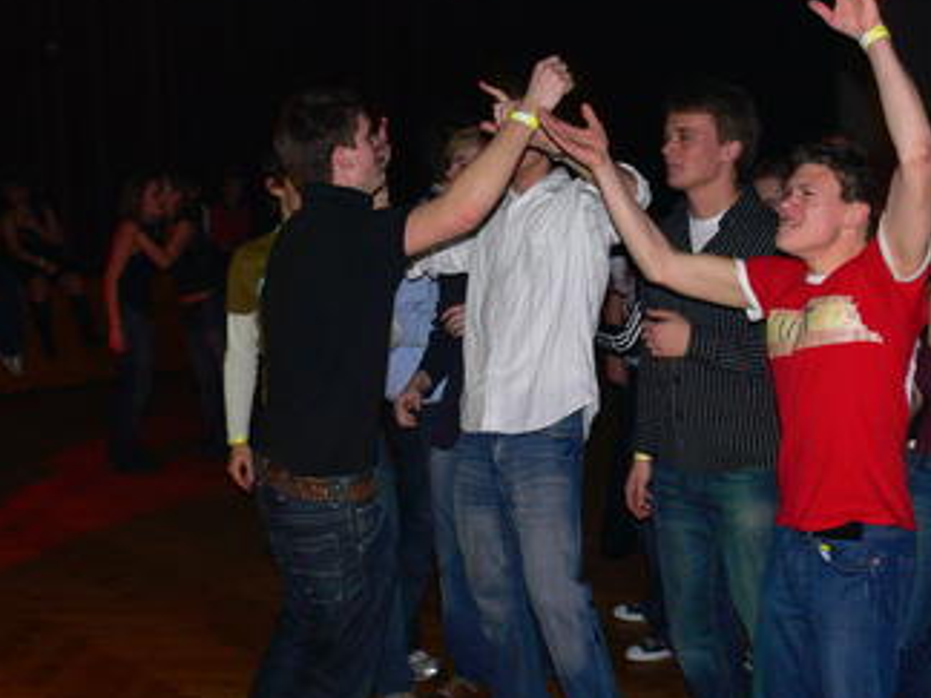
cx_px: 580
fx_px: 1372
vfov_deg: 28.6
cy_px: 373
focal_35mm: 51
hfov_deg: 37.3
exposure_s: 1/30
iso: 100
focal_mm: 7.4
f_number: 2.8
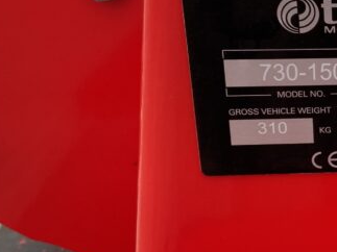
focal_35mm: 92
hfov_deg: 19.6
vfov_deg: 16.0
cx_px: 437
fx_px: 895
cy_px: 111
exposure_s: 1/204
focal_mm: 3
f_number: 1.8
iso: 16
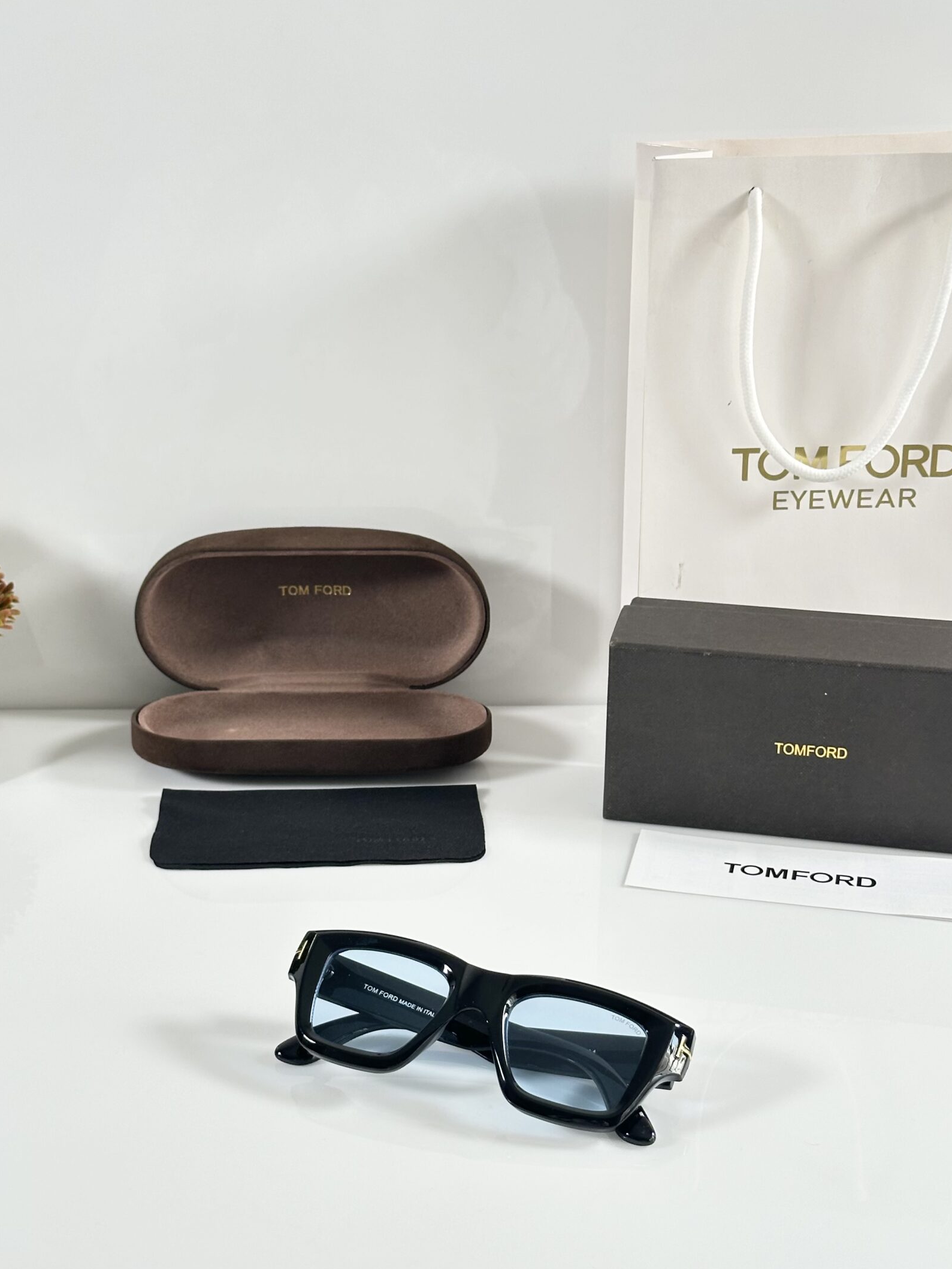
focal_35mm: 58
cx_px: 430
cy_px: 754
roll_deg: -0.2
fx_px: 2127
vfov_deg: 33.1
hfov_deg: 25.2
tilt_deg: -24.5
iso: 80
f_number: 1.78
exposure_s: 1/80
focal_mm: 6.86
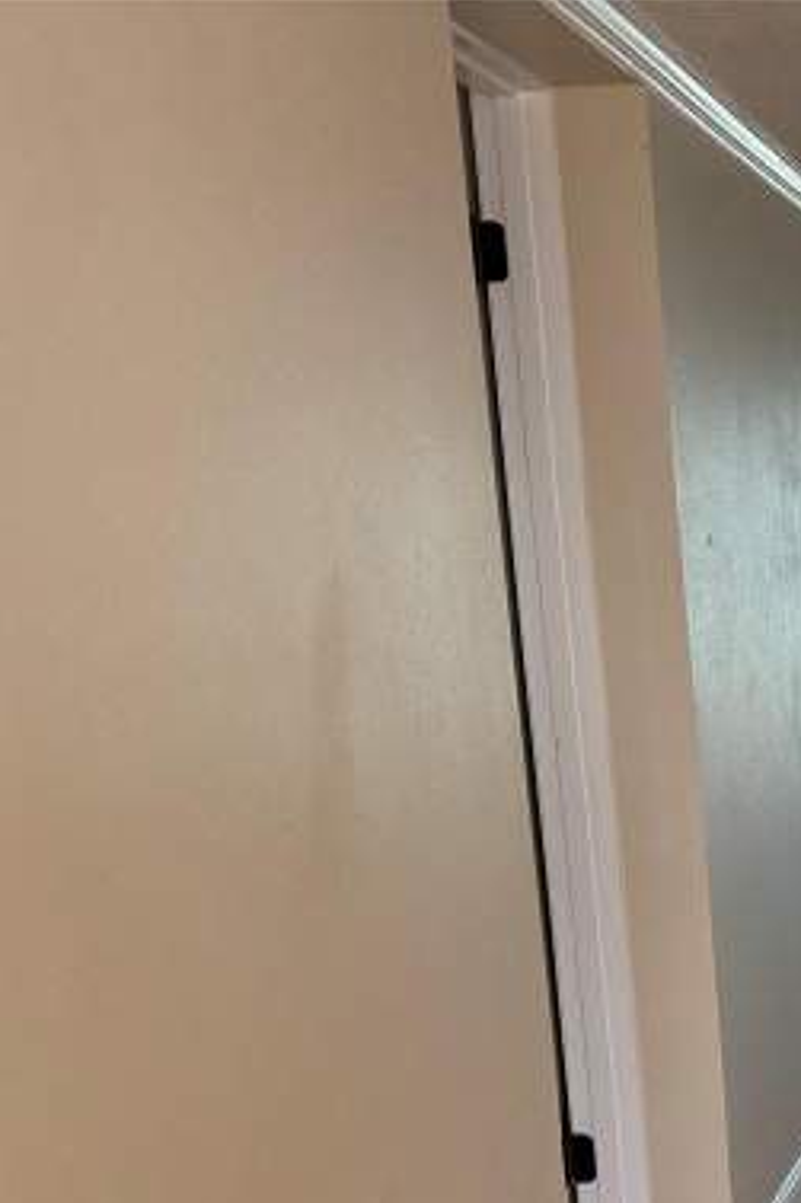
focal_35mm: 53
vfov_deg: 36.3
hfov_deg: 21.7
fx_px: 1770
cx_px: 1171
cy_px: 954
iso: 200
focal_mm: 6.76
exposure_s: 1/243
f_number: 1.78
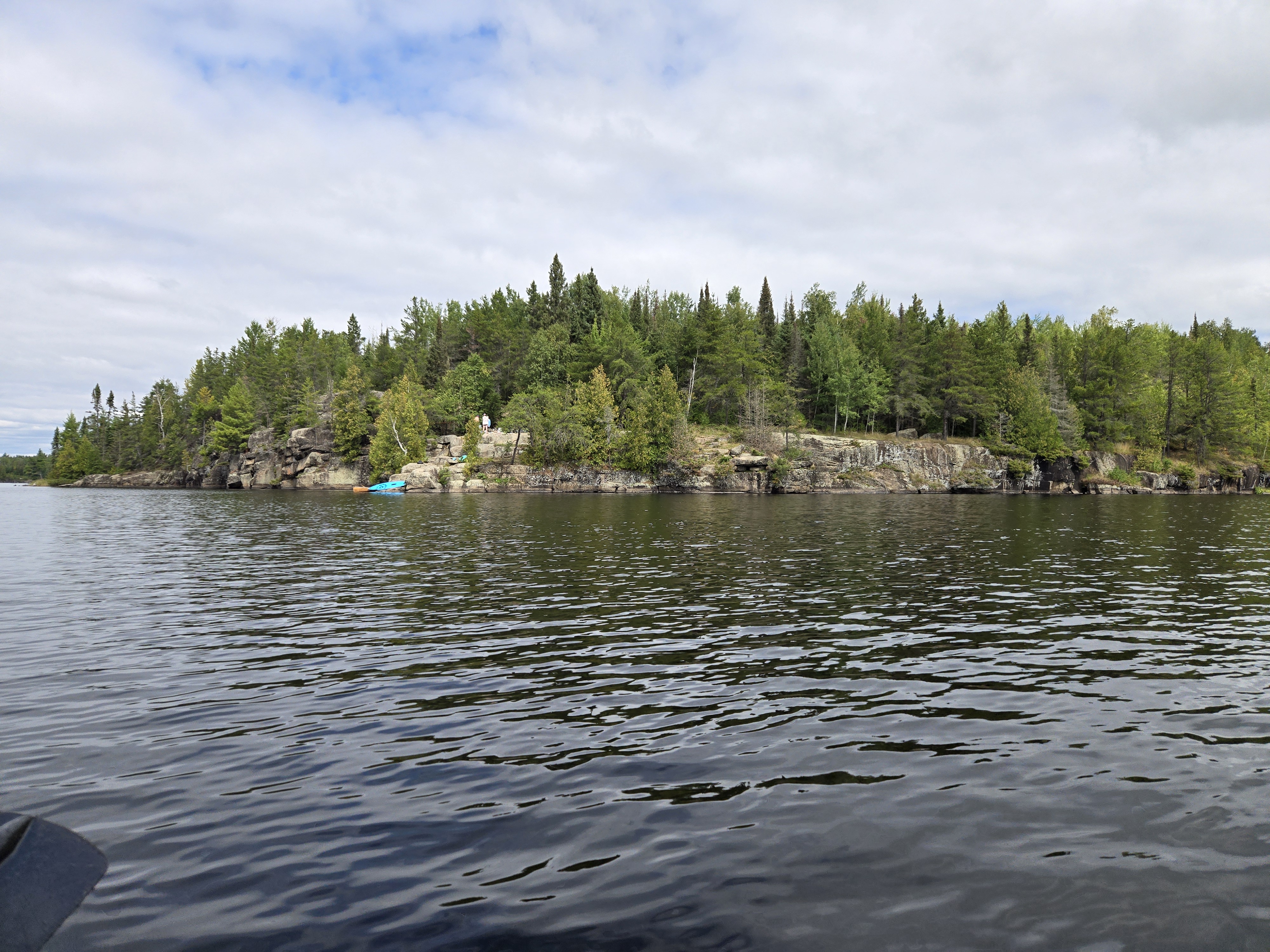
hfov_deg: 73.9
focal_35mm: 23
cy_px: 476
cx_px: 635
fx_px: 844
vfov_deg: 58.9
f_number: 1.8
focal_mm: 5.4
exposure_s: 1/1245
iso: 25
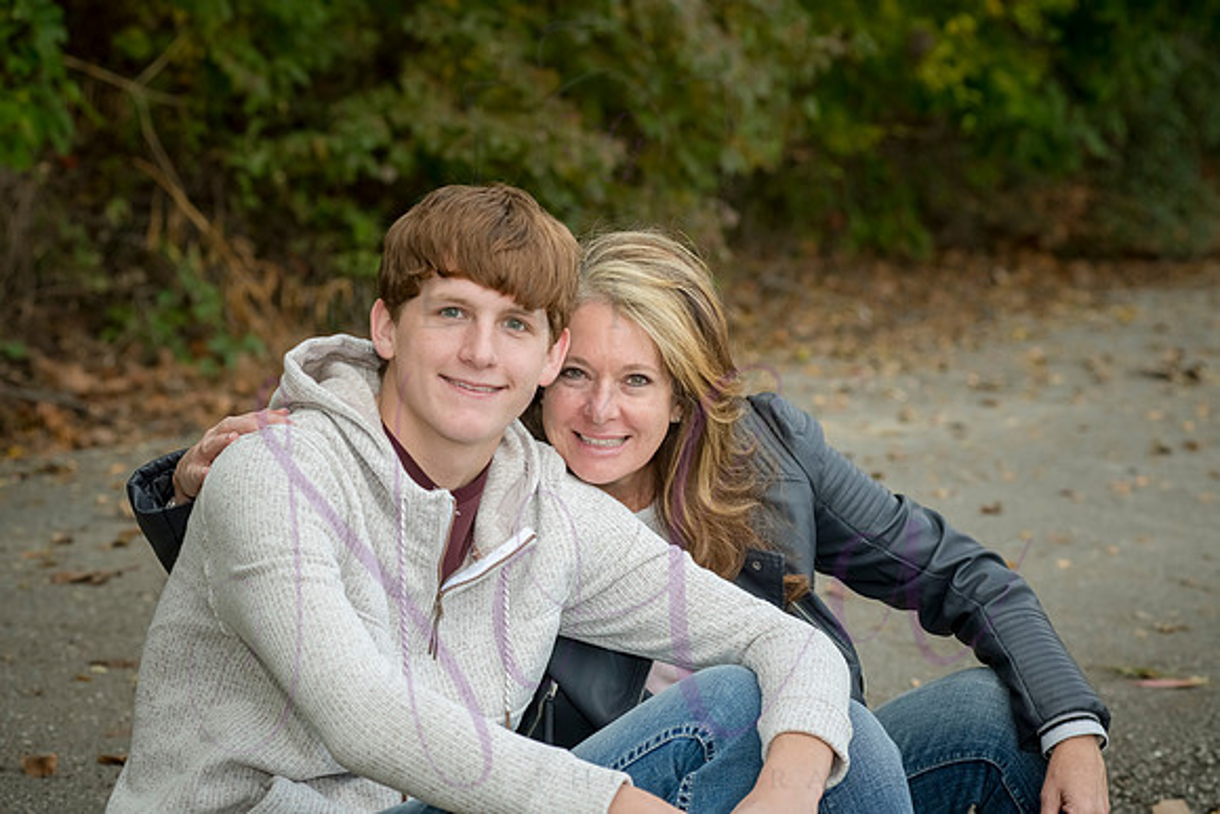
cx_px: 610
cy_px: 407
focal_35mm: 100
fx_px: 3390
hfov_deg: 20.4
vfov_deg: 13.7
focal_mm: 100
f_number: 6.3
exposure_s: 1/640
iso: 800
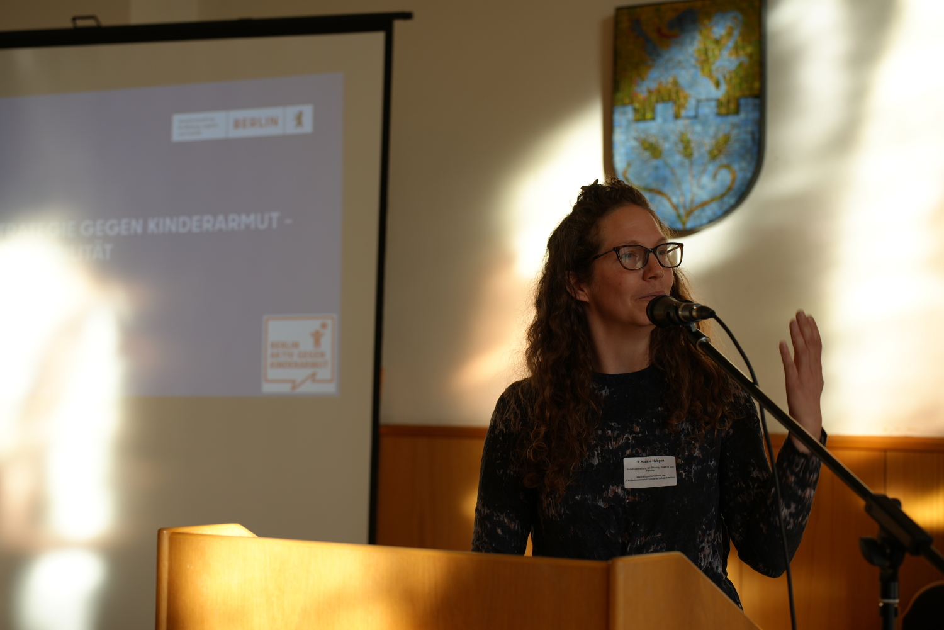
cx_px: 472
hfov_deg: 28.1
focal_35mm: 72
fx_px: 1888
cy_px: 315
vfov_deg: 18.9
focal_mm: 72
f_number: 4
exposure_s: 1/160
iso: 125
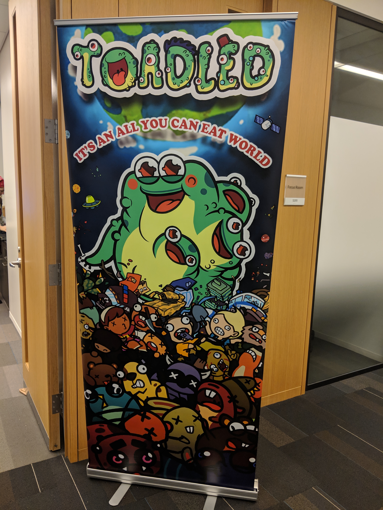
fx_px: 398
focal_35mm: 27
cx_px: 192
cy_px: 255
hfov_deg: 51.4
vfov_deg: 65.3
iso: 163
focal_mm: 4.44
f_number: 1.8
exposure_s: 1/60
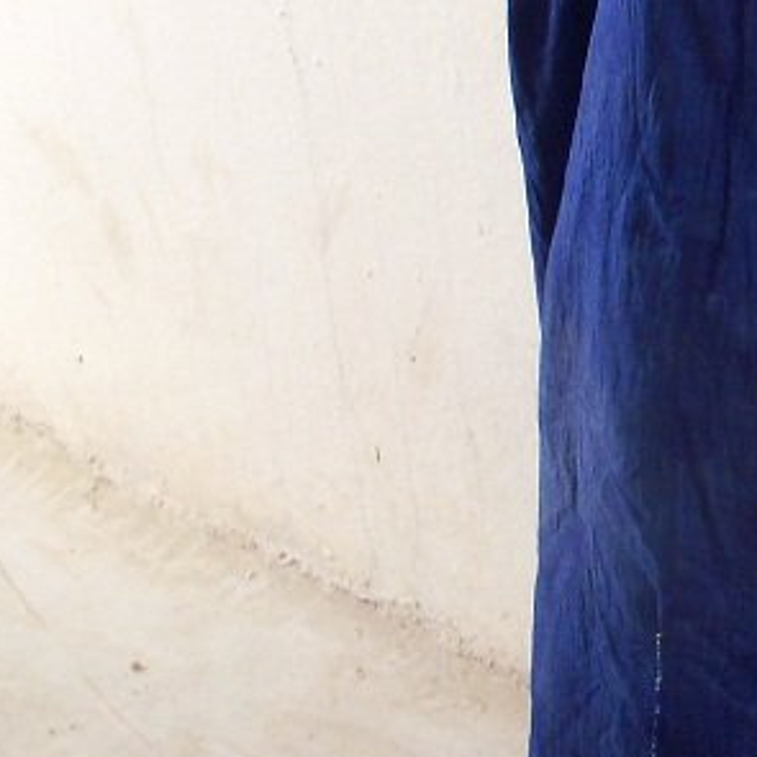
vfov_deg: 15.9
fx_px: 2598
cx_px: 1062
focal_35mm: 105
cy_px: -172
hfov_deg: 15.5
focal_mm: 6.3
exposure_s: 1/30
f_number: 3
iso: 100
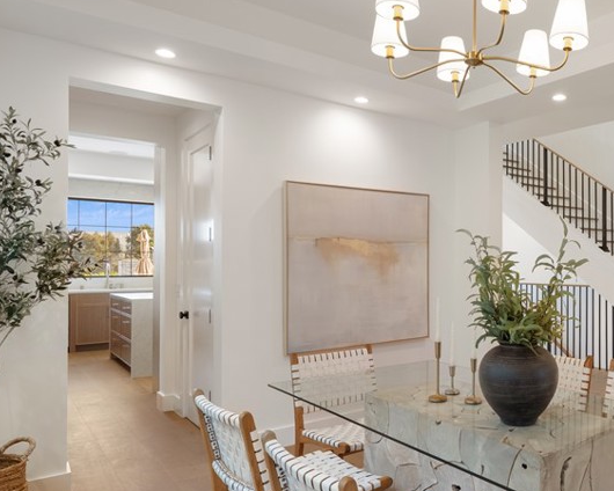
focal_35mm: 30
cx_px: 507
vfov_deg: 48.6
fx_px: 543
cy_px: 253
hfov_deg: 54.1
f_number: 9
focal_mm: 16.5
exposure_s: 1/6
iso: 800
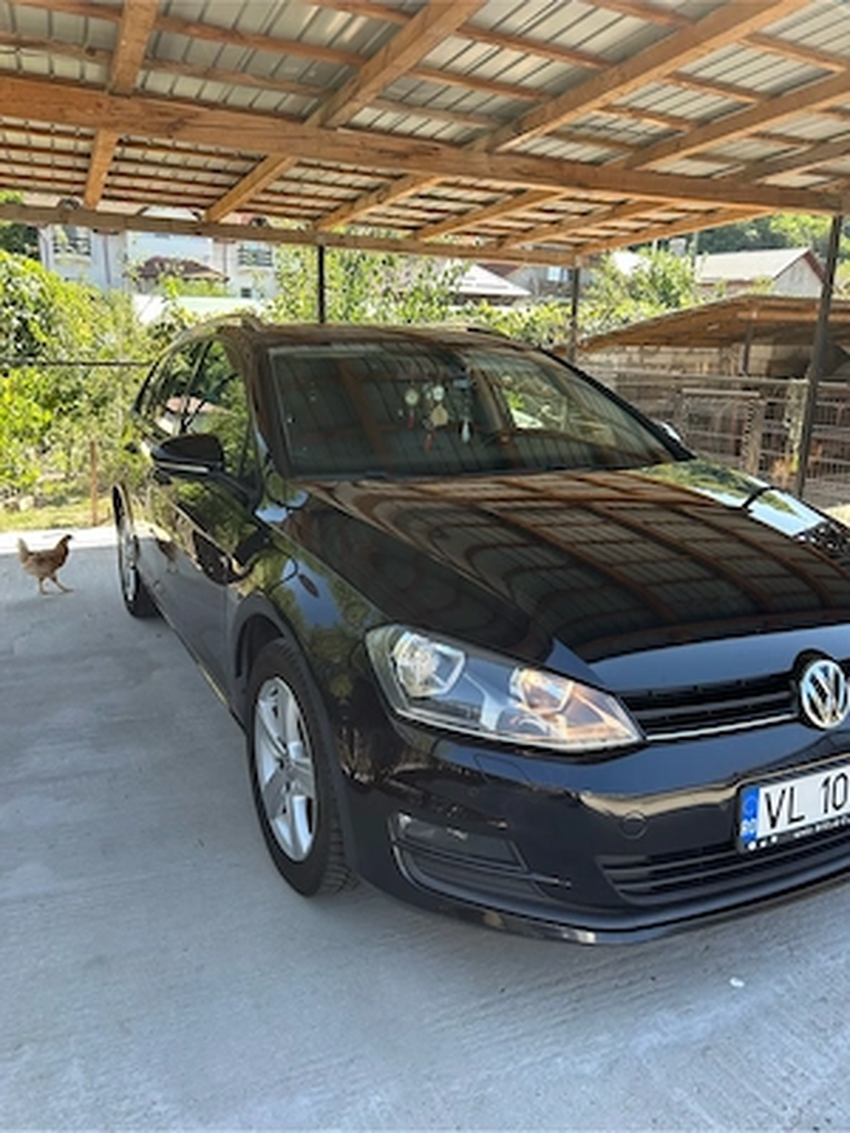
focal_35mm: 26
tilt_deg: -15.4
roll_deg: -1.9
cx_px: 425
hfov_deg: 53.1
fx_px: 851
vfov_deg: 67.3
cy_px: 566
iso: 50
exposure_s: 1/367
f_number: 1.5
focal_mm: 5.7
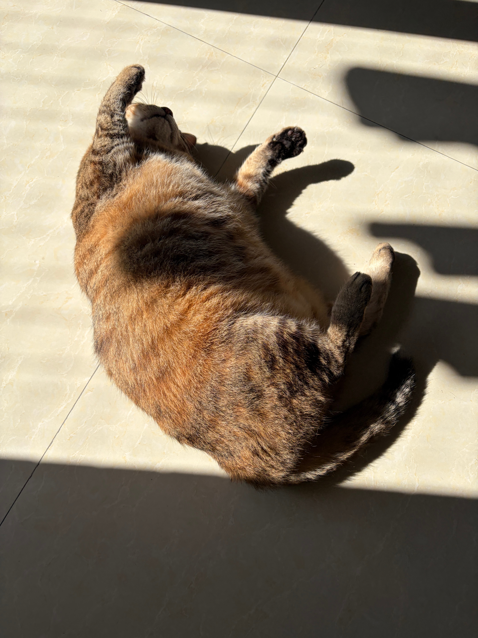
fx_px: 479
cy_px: 319
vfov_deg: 67.3
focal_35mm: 26
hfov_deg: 53.1
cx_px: 239
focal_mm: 5.96
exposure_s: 1/3831
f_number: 1.6
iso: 50
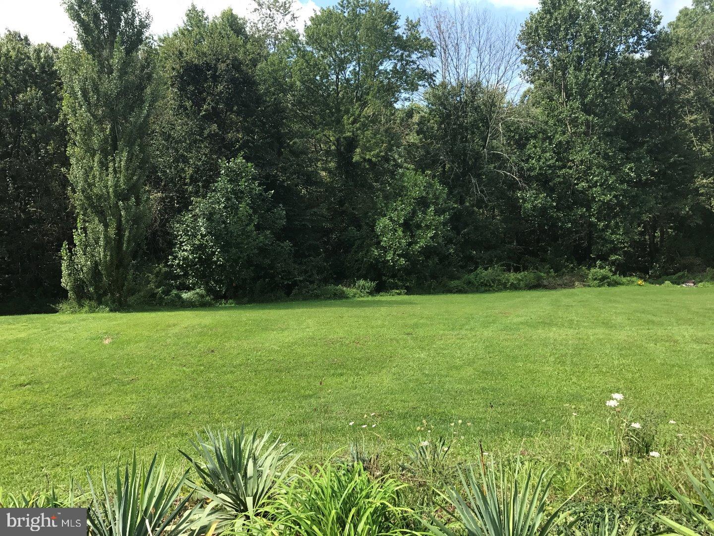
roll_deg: -1.9
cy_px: 268
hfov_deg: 63.4
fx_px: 578
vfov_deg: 49.7
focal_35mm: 28
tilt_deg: -5.0
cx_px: 357
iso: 20
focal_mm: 3.99
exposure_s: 1/760
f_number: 1.8
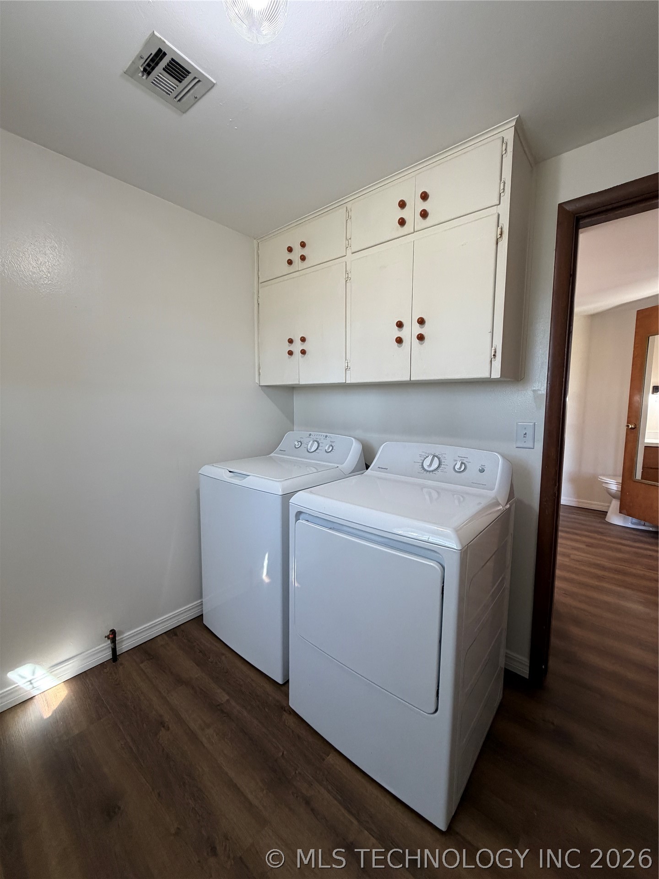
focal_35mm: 14
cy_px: 440
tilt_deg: -4.4
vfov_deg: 102.1
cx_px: 330
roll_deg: +0.7
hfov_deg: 85.7
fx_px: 355
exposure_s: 1/120
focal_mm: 2.22
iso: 250
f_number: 2.2
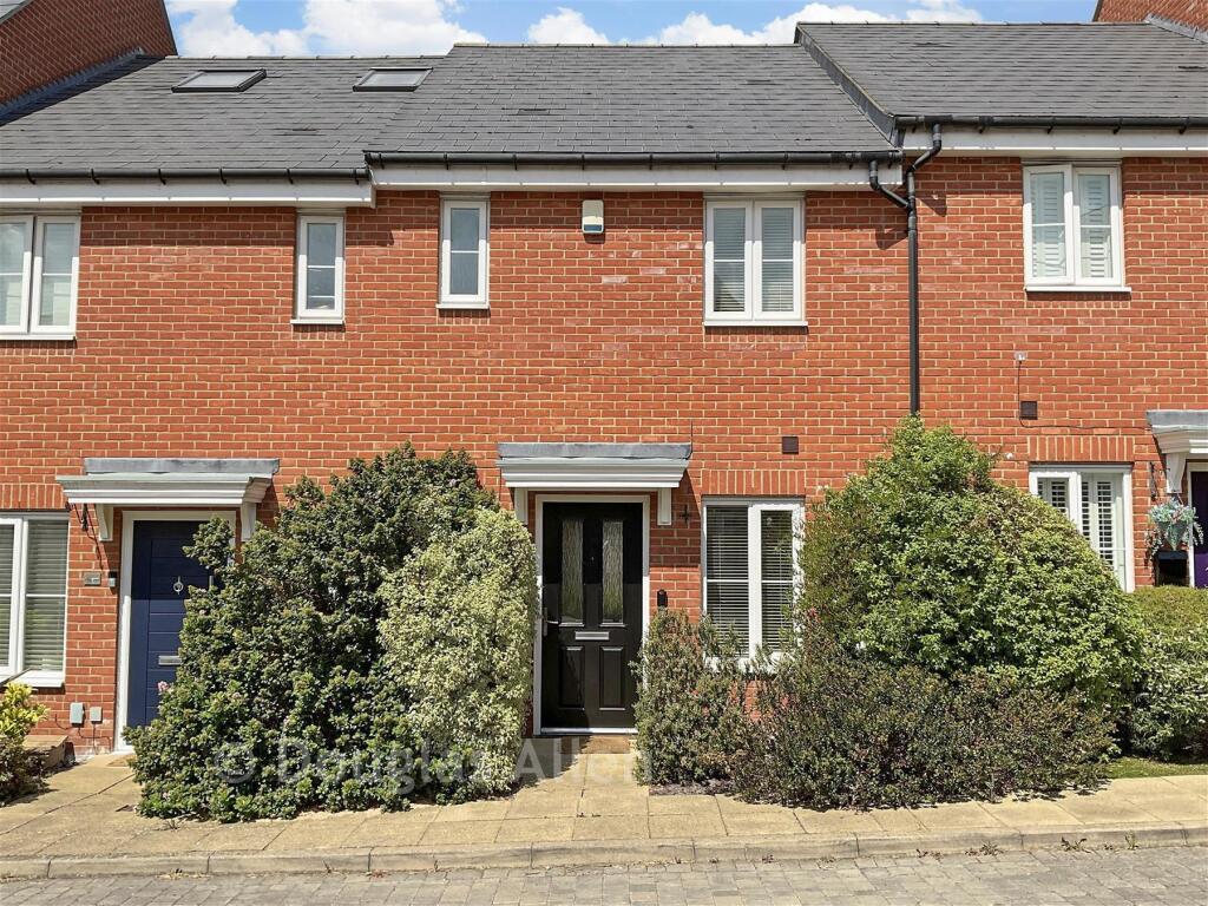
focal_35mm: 29
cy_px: 453
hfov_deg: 61.7
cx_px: 604
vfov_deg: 48.2
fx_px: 1012
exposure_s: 1/1800
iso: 16
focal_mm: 3
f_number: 1.8
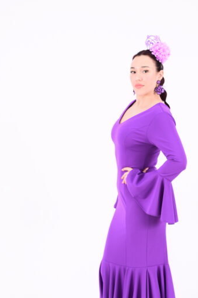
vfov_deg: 24.7
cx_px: 142
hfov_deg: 16.6
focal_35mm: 82
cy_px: 206
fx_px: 676
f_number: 5
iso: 100
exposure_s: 1/60
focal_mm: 35
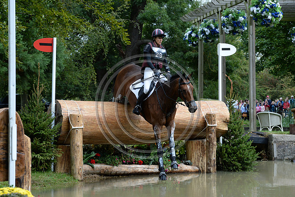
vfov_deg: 11.2
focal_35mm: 122
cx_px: 148
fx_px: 999
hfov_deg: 16.8
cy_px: 98
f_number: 9
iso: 2000
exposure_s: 1/1000
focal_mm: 122
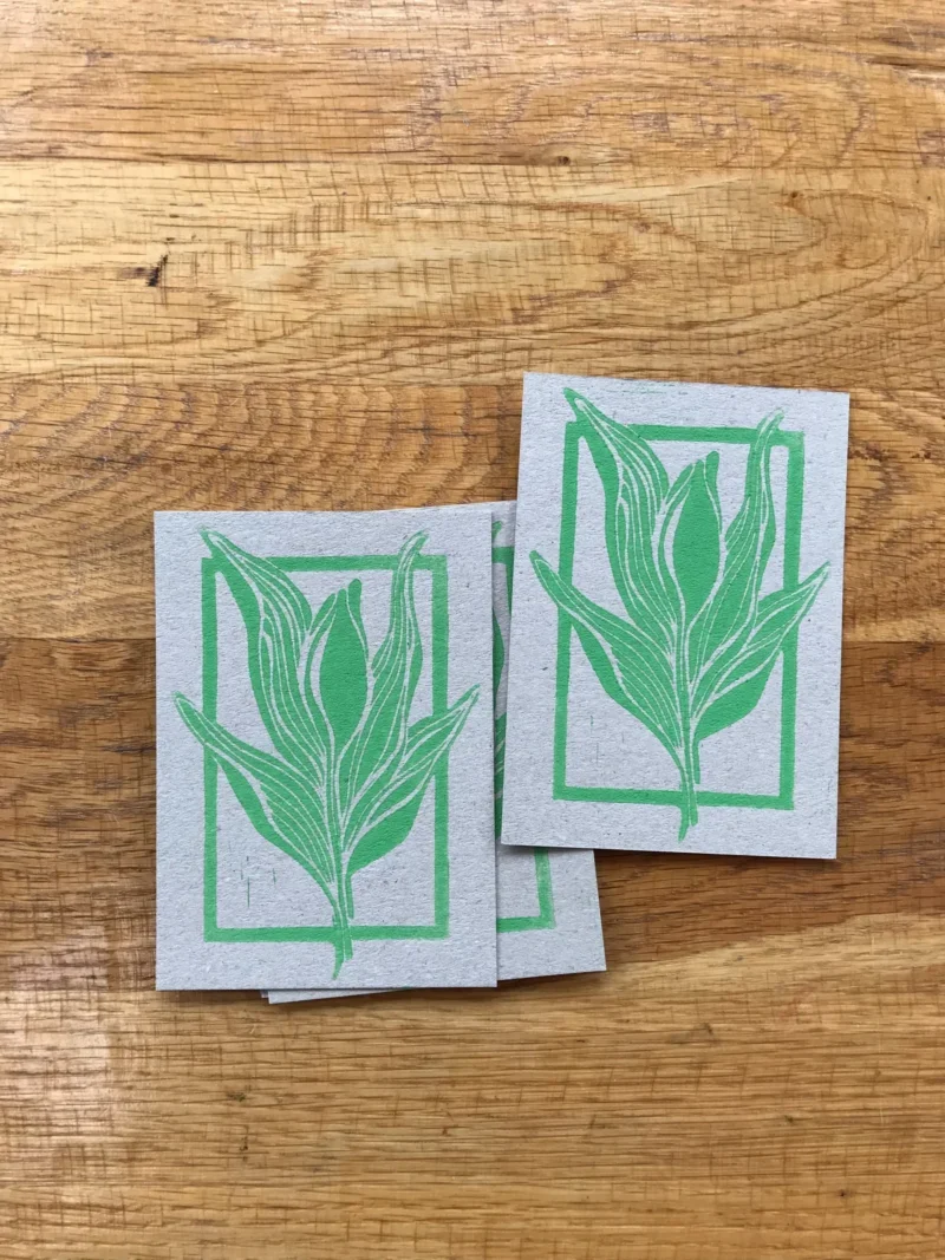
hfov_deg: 49.7
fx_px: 1019
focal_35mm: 28
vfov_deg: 63.4
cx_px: 472
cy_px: 630
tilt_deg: -87.3
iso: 40
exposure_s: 1/100
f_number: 1.8
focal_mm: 3.99
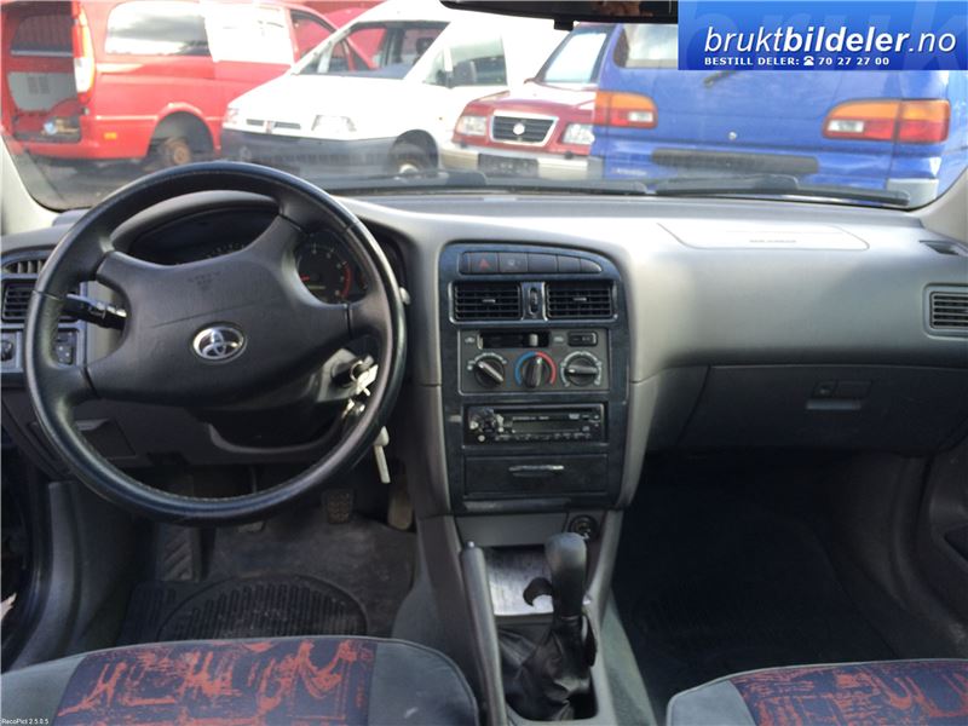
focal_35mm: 29
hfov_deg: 61.7
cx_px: 484
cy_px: 363
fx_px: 811
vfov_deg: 48.2
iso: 40
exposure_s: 1/120
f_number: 2.2
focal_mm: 4.15
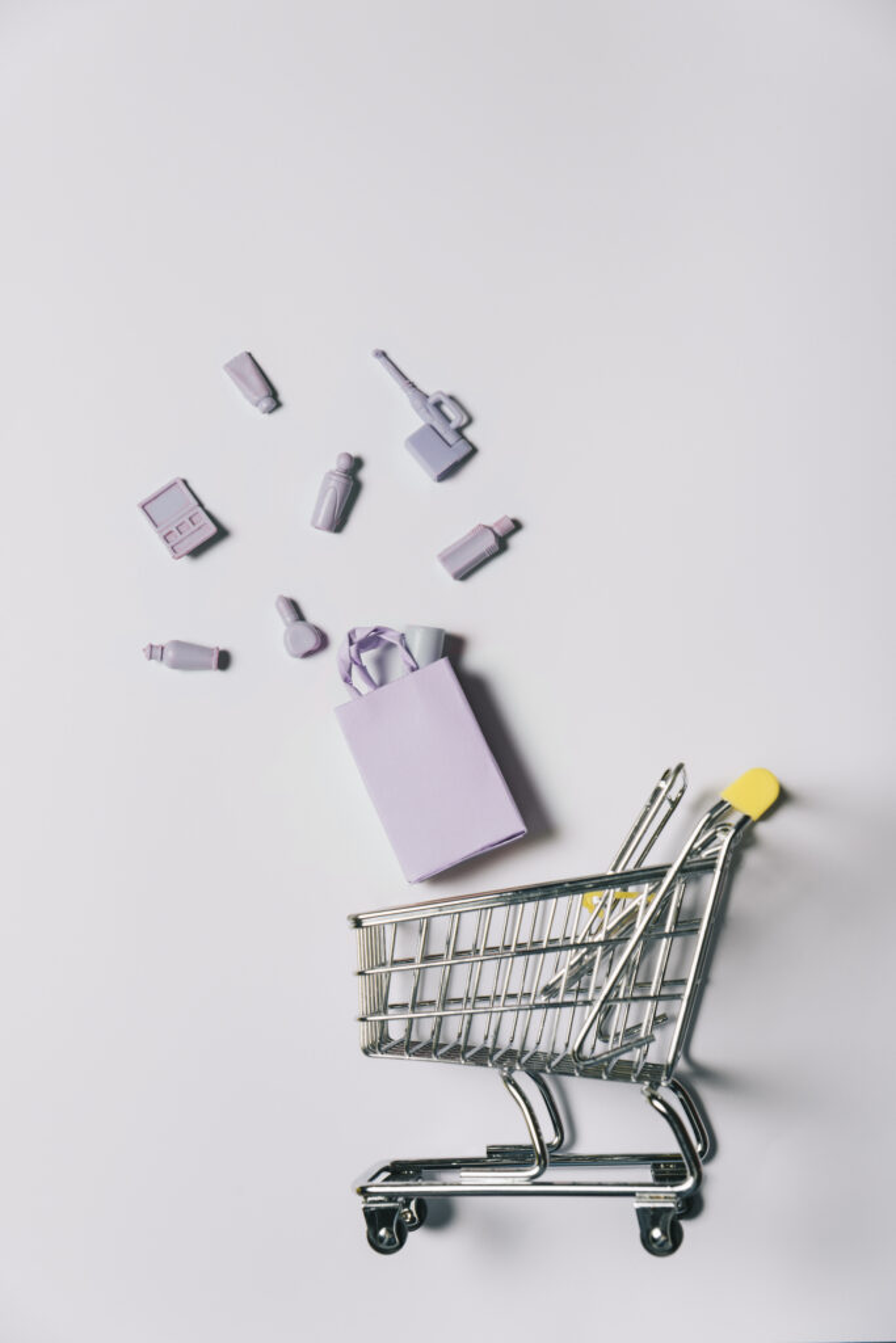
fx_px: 2612
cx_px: 448
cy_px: 672
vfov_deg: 28.8
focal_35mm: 70
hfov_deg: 19.5
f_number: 9
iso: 64
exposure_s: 1/200
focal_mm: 70
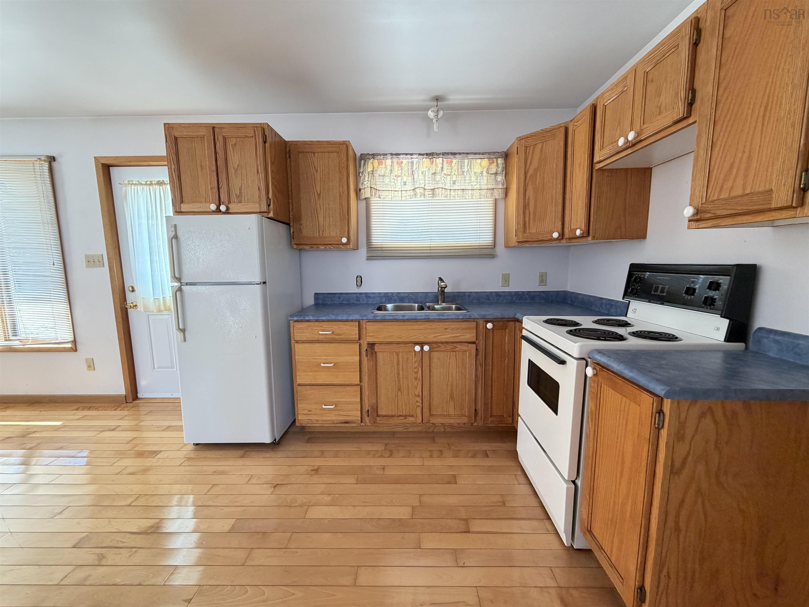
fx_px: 327
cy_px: 304
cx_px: 404
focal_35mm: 14
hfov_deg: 102.1
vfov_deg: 85.7
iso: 250
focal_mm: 2.22
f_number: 2.2
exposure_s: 1/60
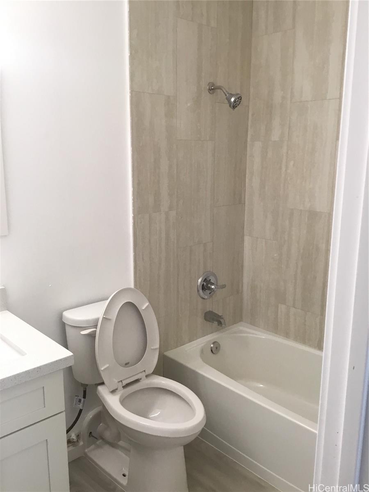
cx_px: 184
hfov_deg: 45.4
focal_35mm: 31
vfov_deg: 58.4
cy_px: 246
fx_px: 441
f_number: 2.4
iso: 50
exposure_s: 1/30
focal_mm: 3.3
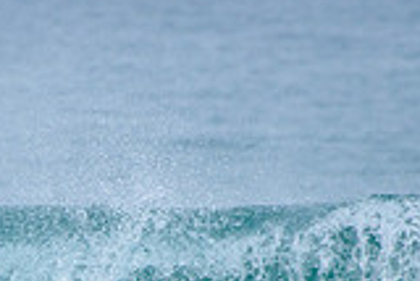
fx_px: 21112
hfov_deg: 1.1
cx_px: 10
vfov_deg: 0.8
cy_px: 408
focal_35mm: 1808
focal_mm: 500
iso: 800
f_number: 5.6
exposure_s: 1/2000
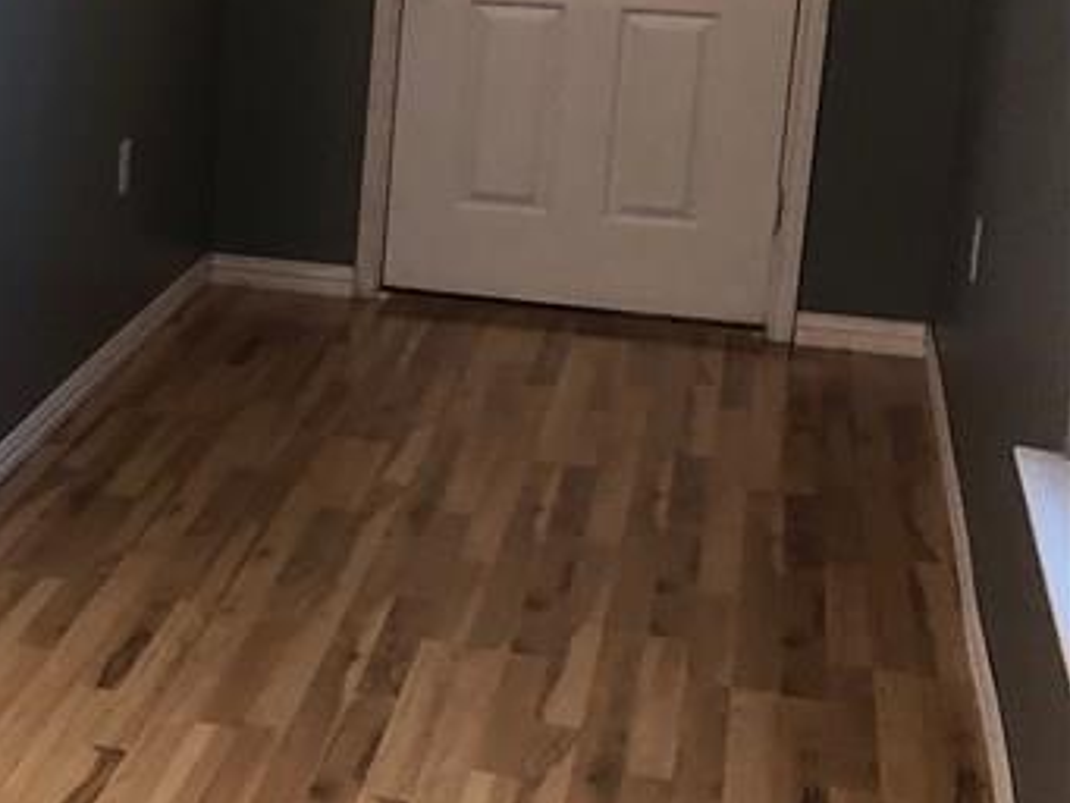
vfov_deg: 17.5
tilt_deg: -12.4
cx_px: -533
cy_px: 210
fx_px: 2597
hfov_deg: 20.1
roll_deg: +0.7
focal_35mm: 84
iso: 80
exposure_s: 1/15
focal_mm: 4
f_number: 1.8
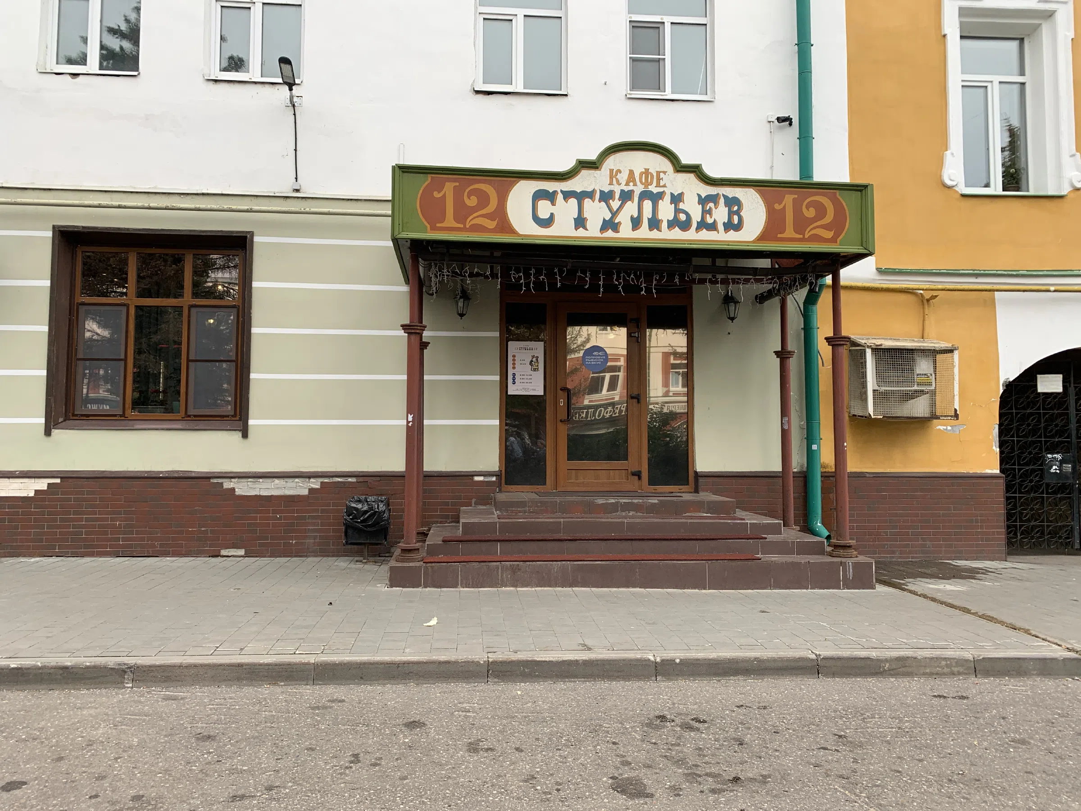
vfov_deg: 53.1
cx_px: 540
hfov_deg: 67.3
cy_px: 406
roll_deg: -0.2
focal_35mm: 26
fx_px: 812
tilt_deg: +4.7
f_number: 1.8
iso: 25
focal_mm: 4.25
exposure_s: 1/242
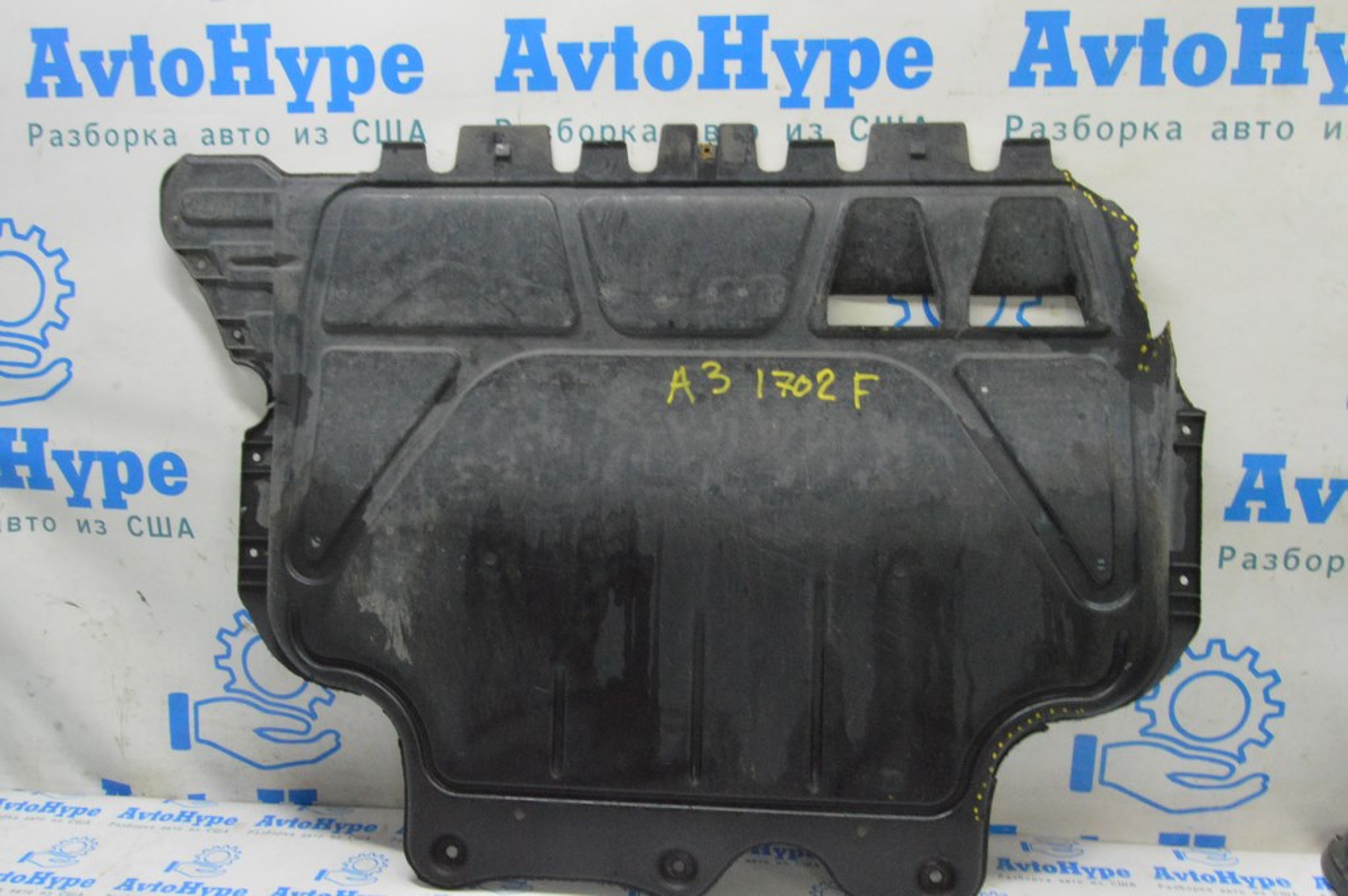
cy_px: 448
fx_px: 1122
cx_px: 674
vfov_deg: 43.5
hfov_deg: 62.0
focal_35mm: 30
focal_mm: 20
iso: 6400
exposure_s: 1/15
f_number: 20
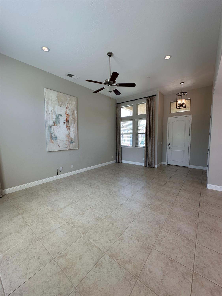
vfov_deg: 102.1
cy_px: 148
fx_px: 120
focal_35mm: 14
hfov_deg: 85.7
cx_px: 111
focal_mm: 2.22
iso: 100
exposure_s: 1/120
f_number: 2.2
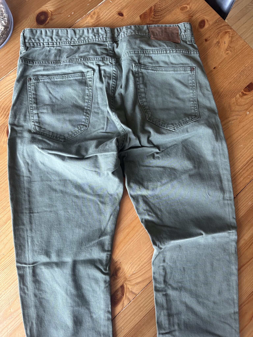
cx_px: 126
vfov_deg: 71.6
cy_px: 168
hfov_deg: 56.8
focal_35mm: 24
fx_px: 234
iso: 125
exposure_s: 1/60
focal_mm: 6.86
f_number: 1.78
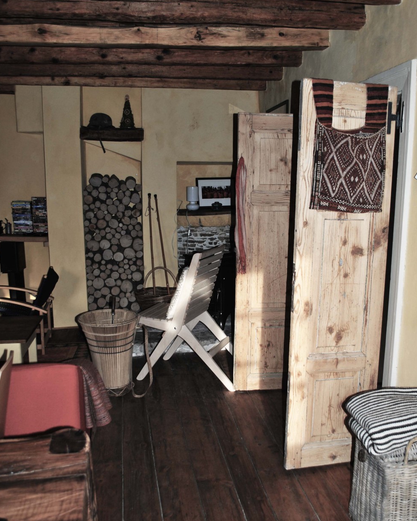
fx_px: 540
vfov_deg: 51.5
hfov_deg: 42.2
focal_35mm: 35
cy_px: 280
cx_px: 211
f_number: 4
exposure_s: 1/125
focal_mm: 20
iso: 100
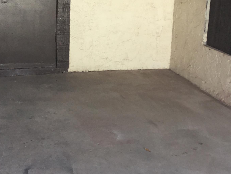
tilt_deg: -13.6
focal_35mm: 68
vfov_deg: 21.5
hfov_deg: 28.1
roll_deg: -0.4
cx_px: 52
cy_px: 50
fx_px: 454
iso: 40
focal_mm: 3.3
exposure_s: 1/120
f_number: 2.4
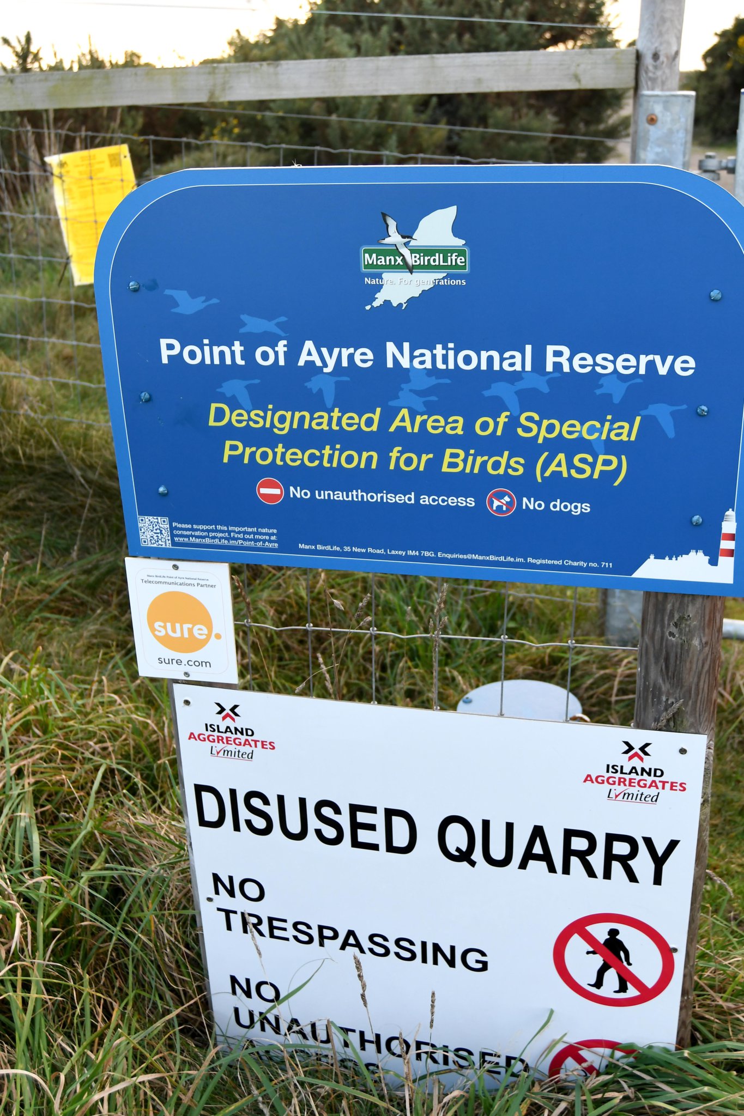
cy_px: 558
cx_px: 372
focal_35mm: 36
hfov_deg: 36.9
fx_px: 1116
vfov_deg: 53.1
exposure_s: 1/160
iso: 640
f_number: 6.3
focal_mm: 24
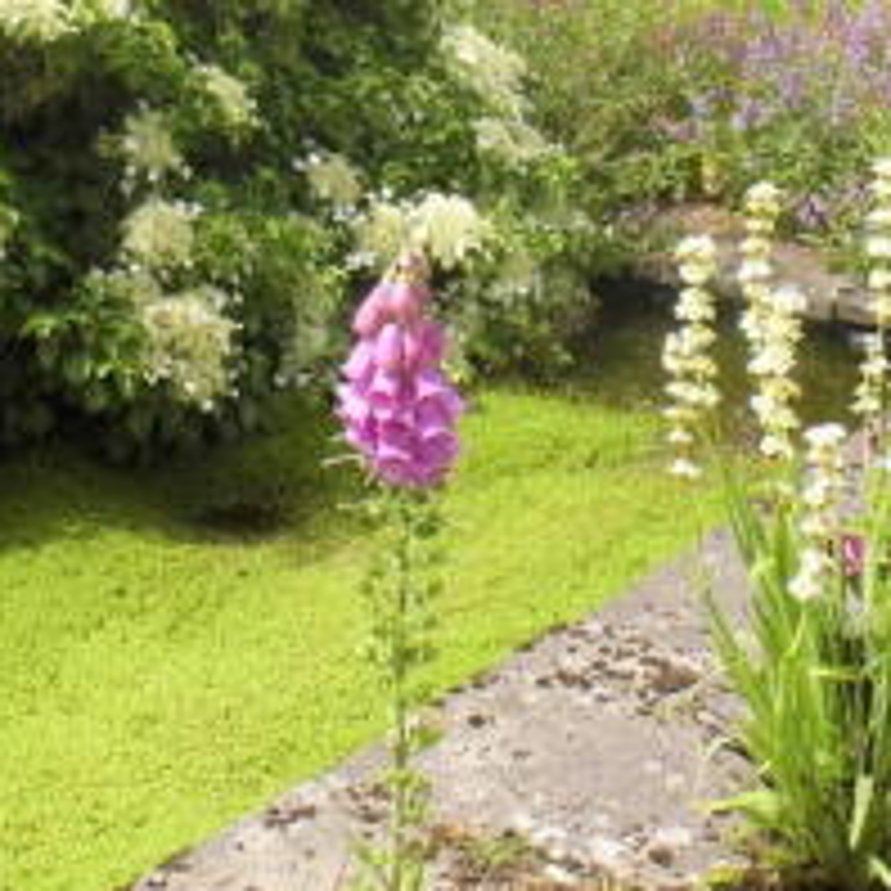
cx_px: 331
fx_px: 1893
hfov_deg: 26.4
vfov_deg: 25.8
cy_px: 119
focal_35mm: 65
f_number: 3.1
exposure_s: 1/800
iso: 100
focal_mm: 4.5
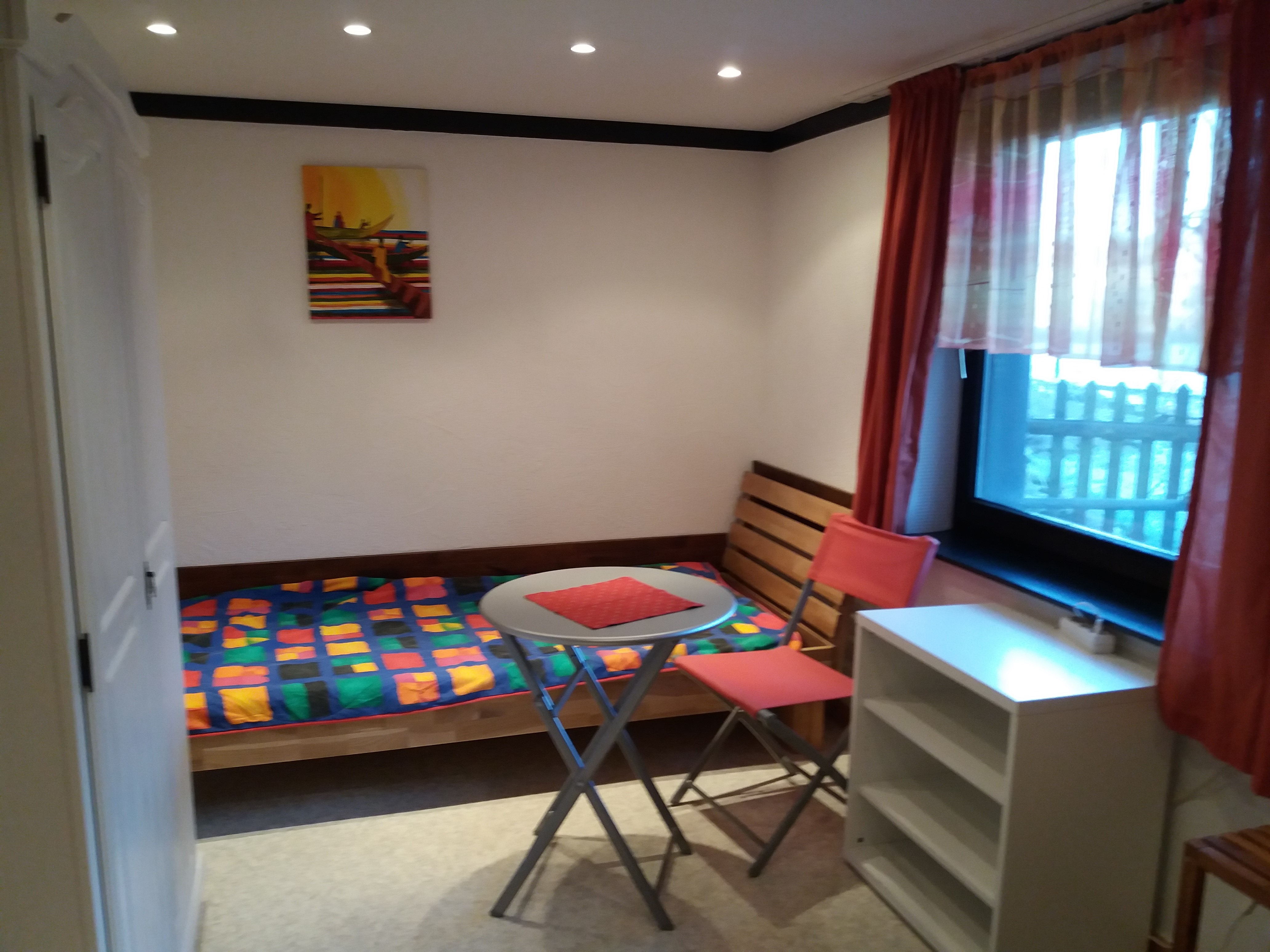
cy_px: 476
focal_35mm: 28
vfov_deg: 49.7
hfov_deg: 63.4
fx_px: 1027
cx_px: 635
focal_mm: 3.7
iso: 160
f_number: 1.9
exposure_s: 1/17
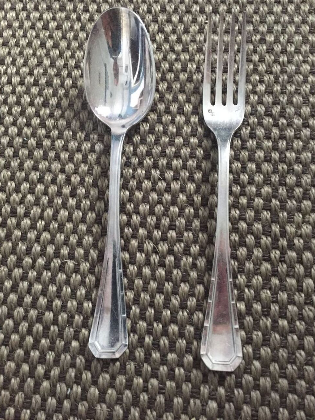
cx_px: 161
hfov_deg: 46.8
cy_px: 204
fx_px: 364
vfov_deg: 59.9
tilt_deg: -75.9
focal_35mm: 30
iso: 400
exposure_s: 1/17
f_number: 2.2
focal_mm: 4.15
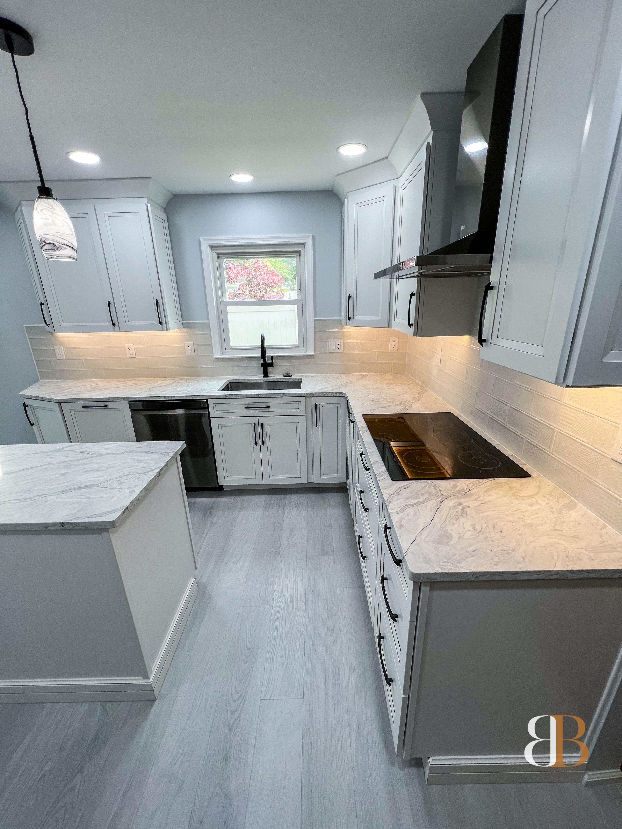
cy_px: 414
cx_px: 311
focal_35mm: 13
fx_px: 311
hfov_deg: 89.9
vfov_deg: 106.2
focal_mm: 1.57
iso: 50
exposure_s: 1/120
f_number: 1.8
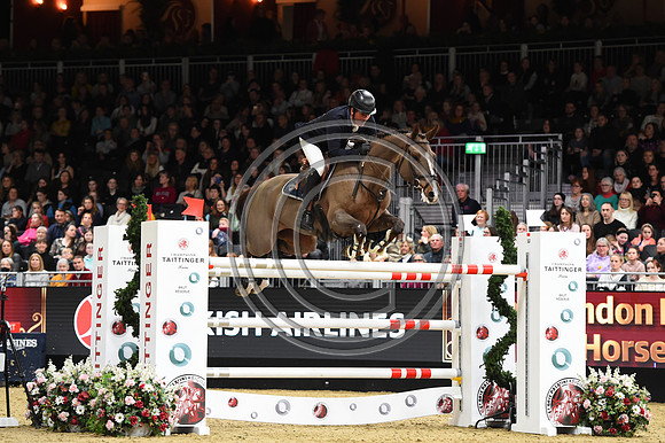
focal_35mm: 135
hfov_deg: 15.2
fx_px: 2492
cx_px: 332
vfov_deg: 10.1
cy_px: 222
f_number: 3.5
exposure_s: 1/800
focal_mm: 135
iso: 5000
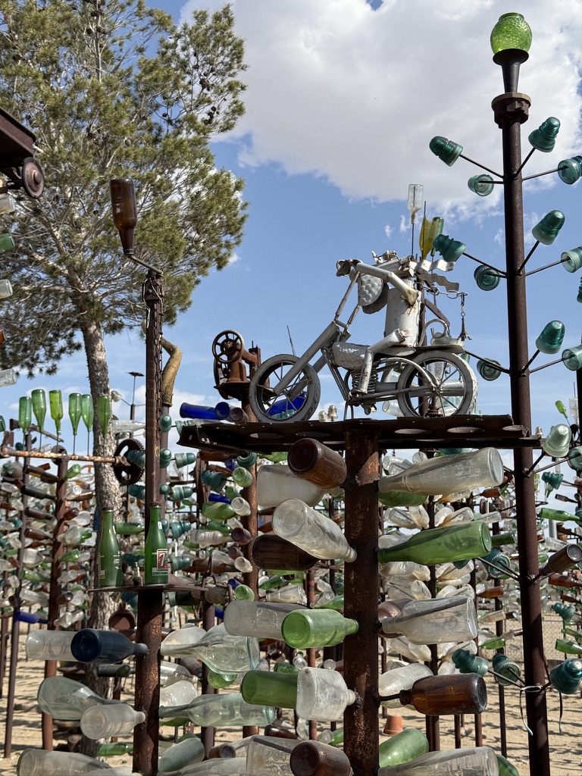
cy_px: 388
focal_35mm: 48
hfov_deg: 30.3
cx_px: 291
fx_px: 1076
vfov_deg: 39.7
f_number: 1.78
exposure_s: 1/4329
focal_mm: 6.76
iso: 64
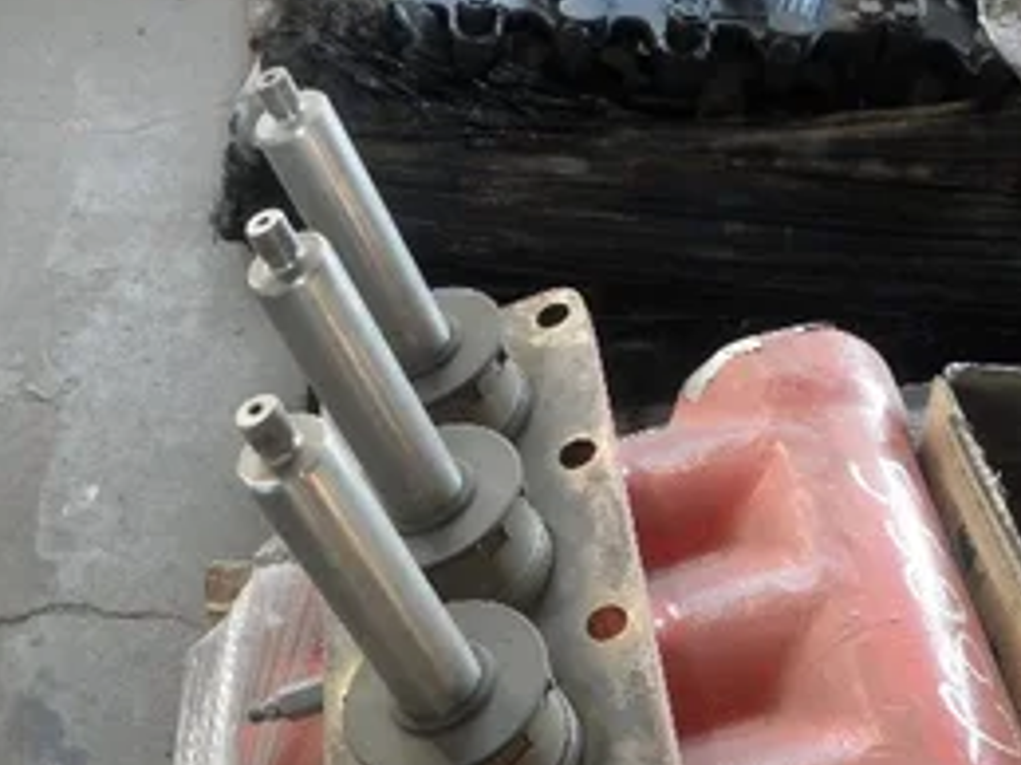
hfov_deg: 35.4
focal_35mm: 54
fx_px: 1592
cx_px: 402
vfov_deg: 26.7
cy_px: 560
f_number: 3.2
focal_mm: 6.1
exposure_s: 1/60
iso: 320
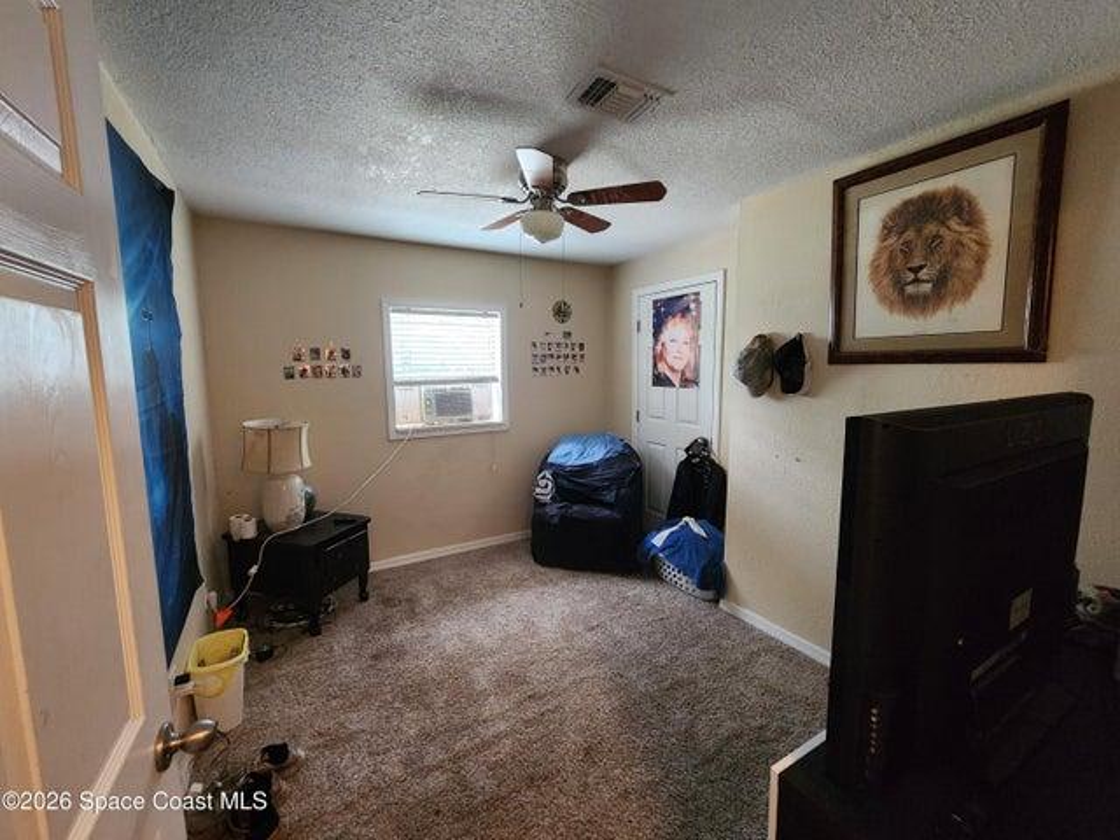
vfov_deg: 89.9
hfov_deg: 106.2
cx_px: 560
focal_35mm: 13
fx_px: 421
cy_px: 420
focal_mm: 2.2
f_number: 2.2
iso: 800
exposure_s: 1/24
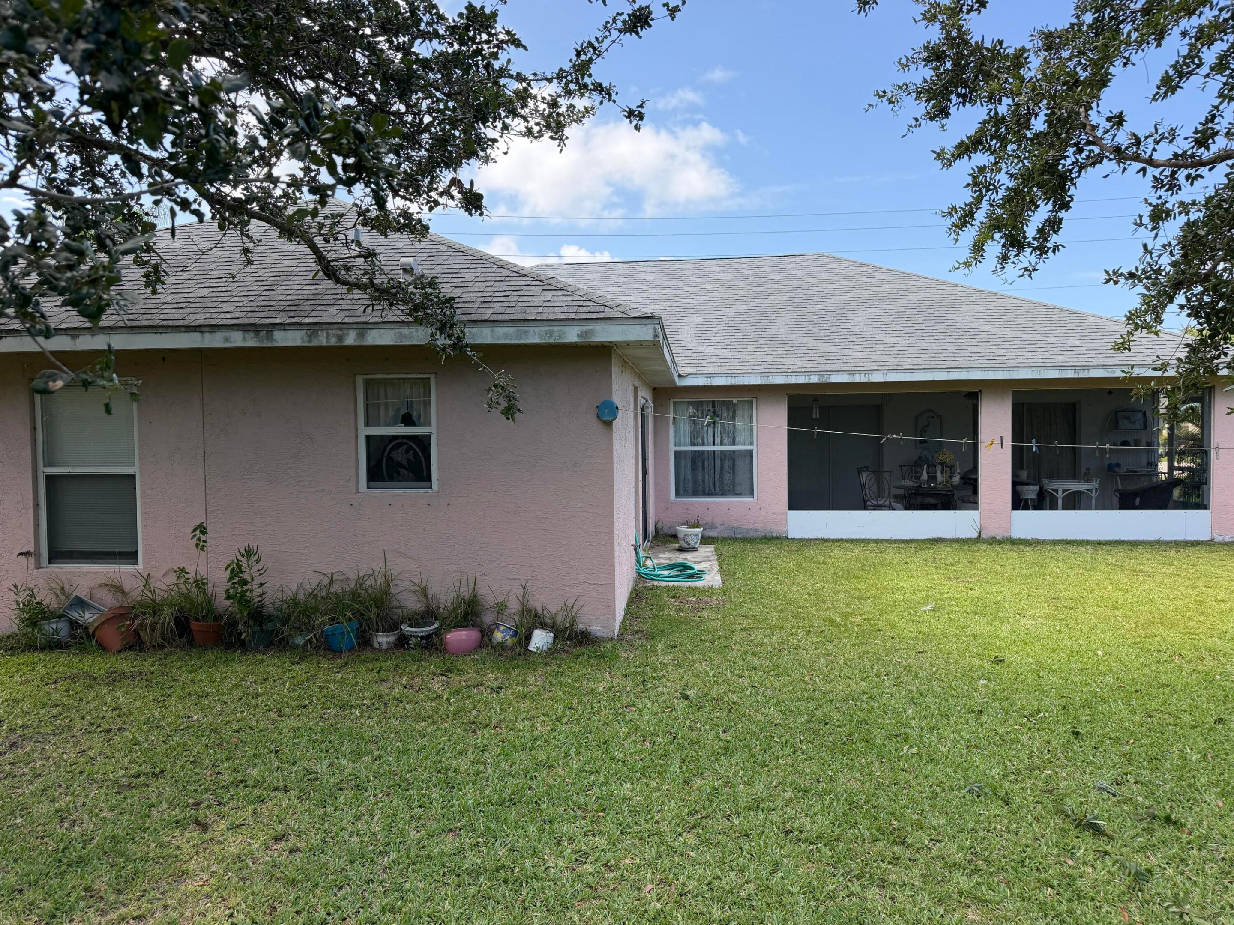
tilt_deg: -2.2
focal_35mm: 24
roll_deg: +1.5
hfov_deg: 71.6
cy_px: 462
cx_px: 617
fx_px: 856
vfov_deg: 56.8
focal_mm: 6.76
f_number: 1.78
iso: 100
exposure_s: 1/1493
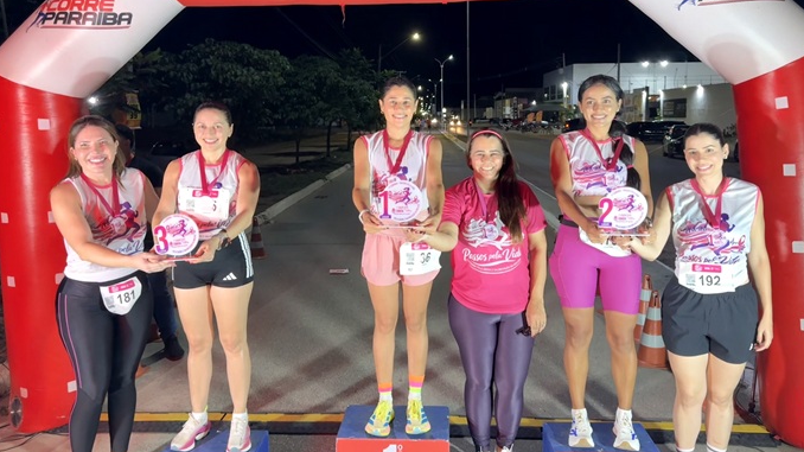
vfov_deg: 42.5
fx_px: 575
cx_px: 411
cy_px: 165
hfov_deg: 69.9
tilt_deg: -3.7
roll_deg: +0.0
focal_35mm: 27
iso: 400
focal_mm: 6.76
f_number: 1.78
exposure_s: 1/60
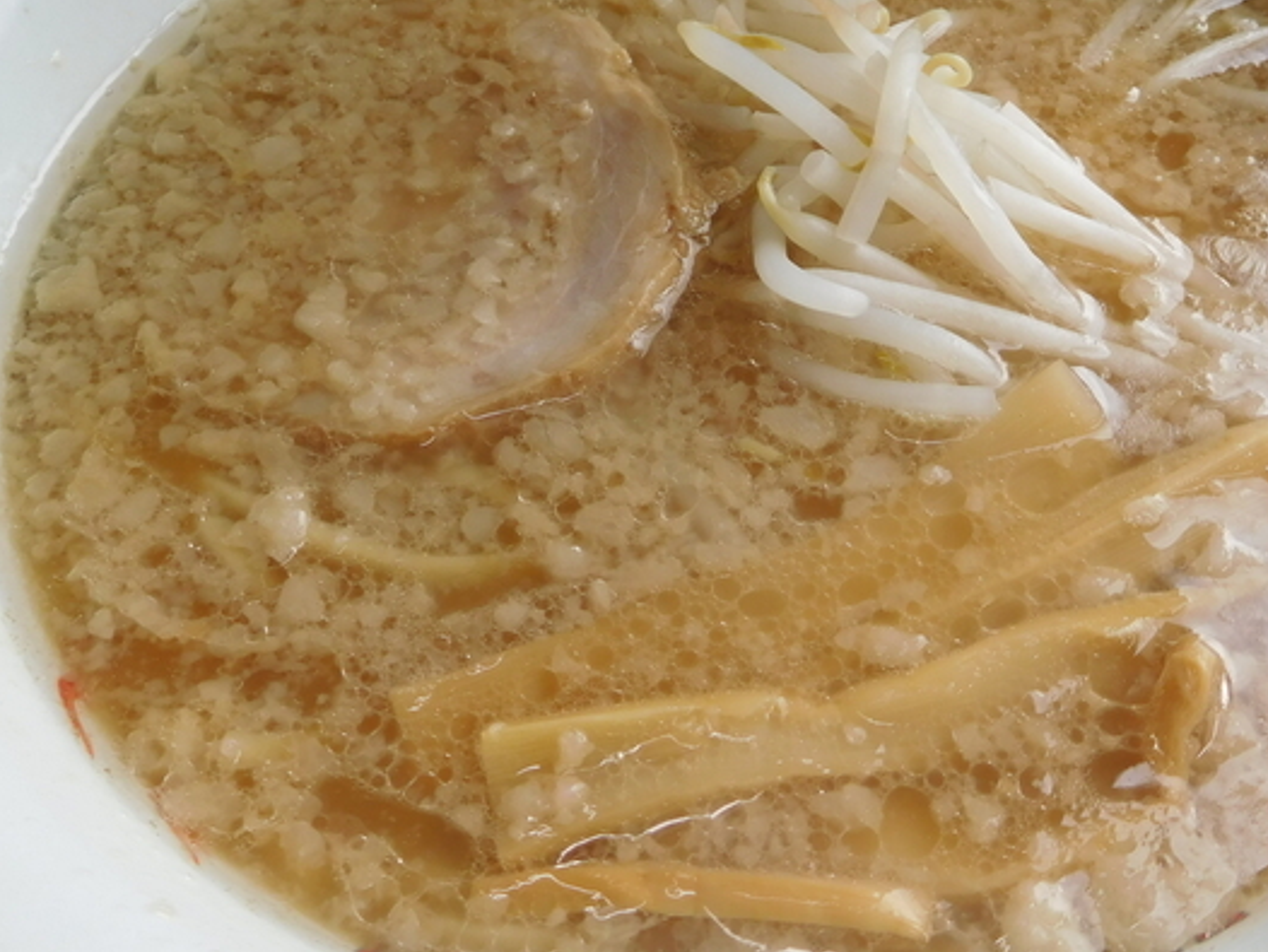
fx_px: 1393
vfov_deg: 37.7
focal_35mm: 38
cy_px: 431
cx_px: 808
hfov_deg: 48.4
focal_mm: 4.5
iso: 125
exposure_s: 1/100
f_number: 3.4
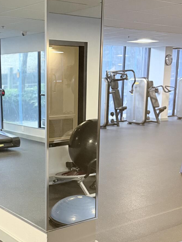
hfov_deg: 26.9
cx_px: 58
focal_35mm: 54
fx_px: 378
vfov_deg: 35.3
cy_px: 156
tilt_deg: -12.4
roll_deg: +0.0
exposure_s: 1/60
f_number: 1.78
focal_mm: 6.76
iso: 800
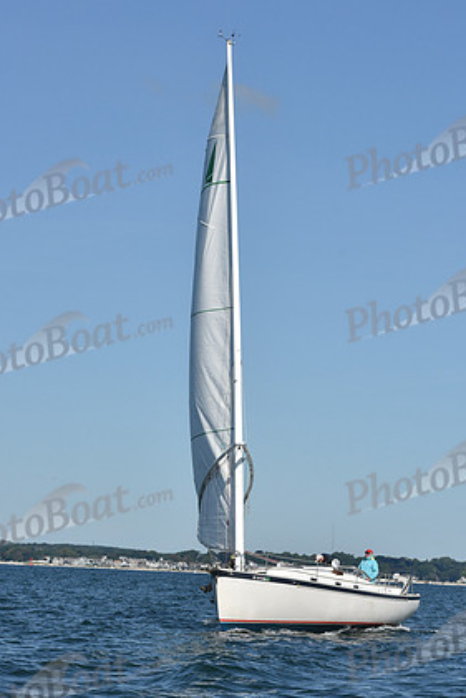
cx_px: 260
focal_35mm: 131
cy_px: 410
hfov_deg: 10.5
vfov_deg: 15.6
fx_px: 2541
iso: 250
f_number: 9
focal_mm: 95
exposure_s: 1/1250
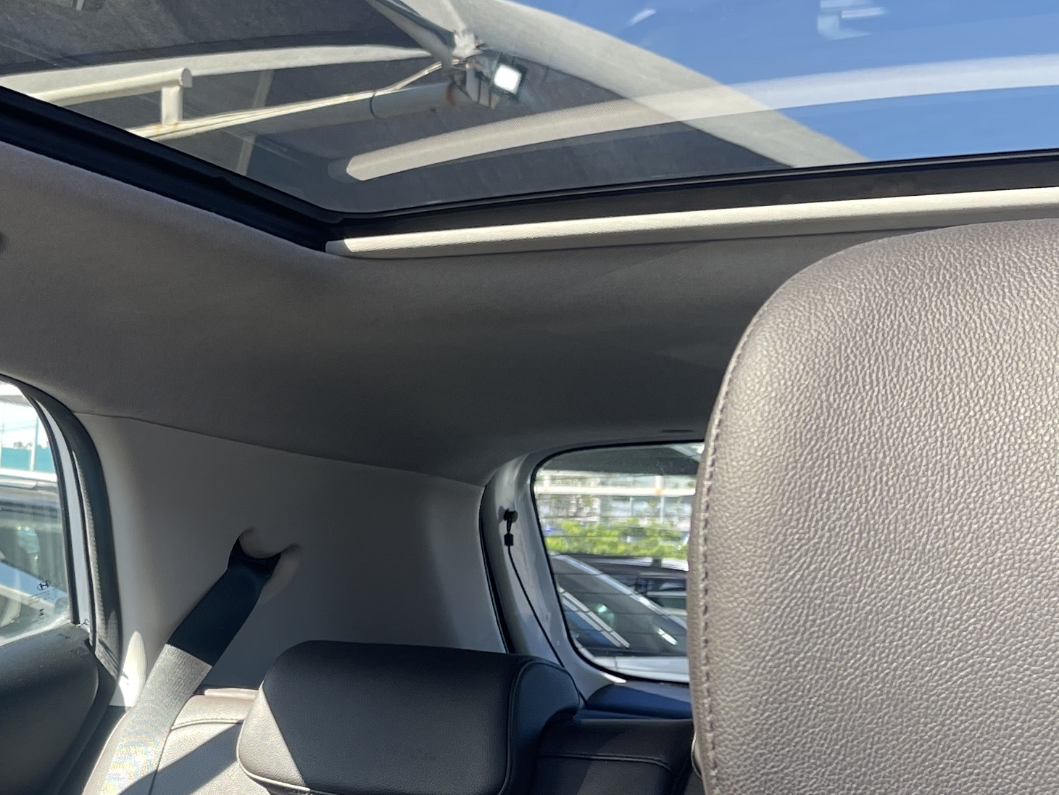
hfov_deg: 26.8
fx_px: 2111
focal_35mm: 69
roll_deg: -3.9
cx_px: 33
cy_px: 368
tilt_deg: +4.7
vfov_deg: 21.3
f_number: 1.6
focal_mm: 5.1
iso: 32
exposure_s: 1/144
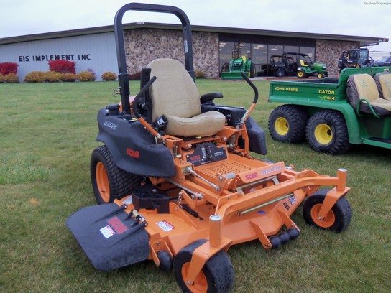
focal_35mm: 28
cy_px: 146
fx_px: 316
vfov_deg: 49.7
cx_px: 196
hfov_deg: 63.4
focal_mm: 5.1
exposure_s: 1/60
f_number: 3.9
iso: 64
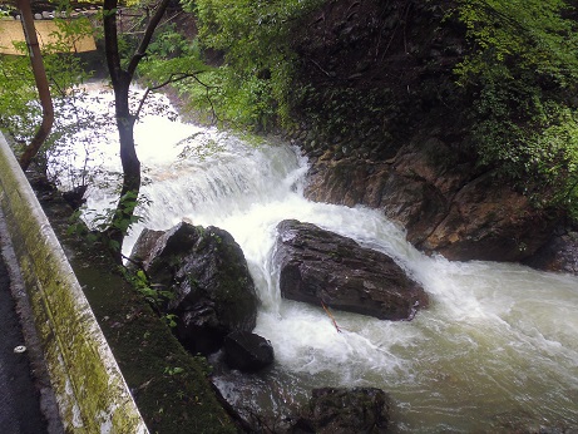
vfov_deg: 56.8
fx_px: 401
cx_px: 289
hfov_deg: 71.6
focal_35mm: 24
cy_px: 217
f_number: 2.8
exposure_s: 1/60
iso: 160
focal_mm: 4.3
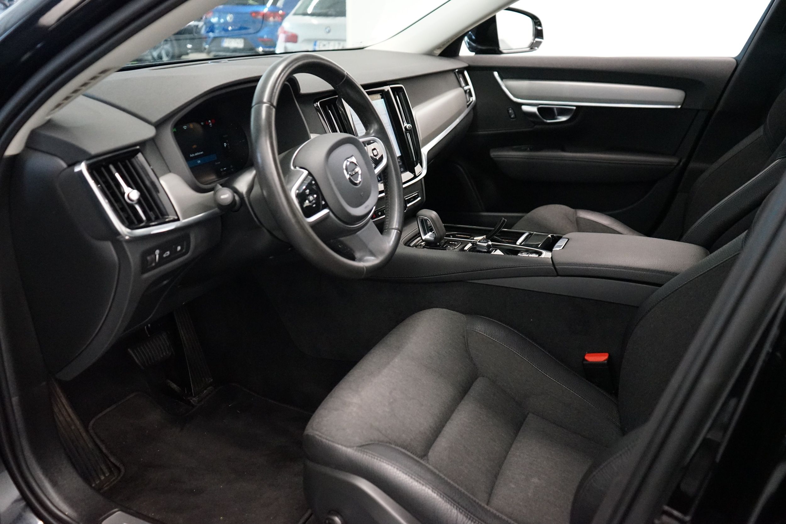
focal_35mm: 29
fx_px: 633
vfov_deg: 45.0
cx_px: 393
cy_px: 262
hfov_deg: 63.7
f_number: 3.5
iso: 6400
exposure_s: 1/160
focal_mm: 29
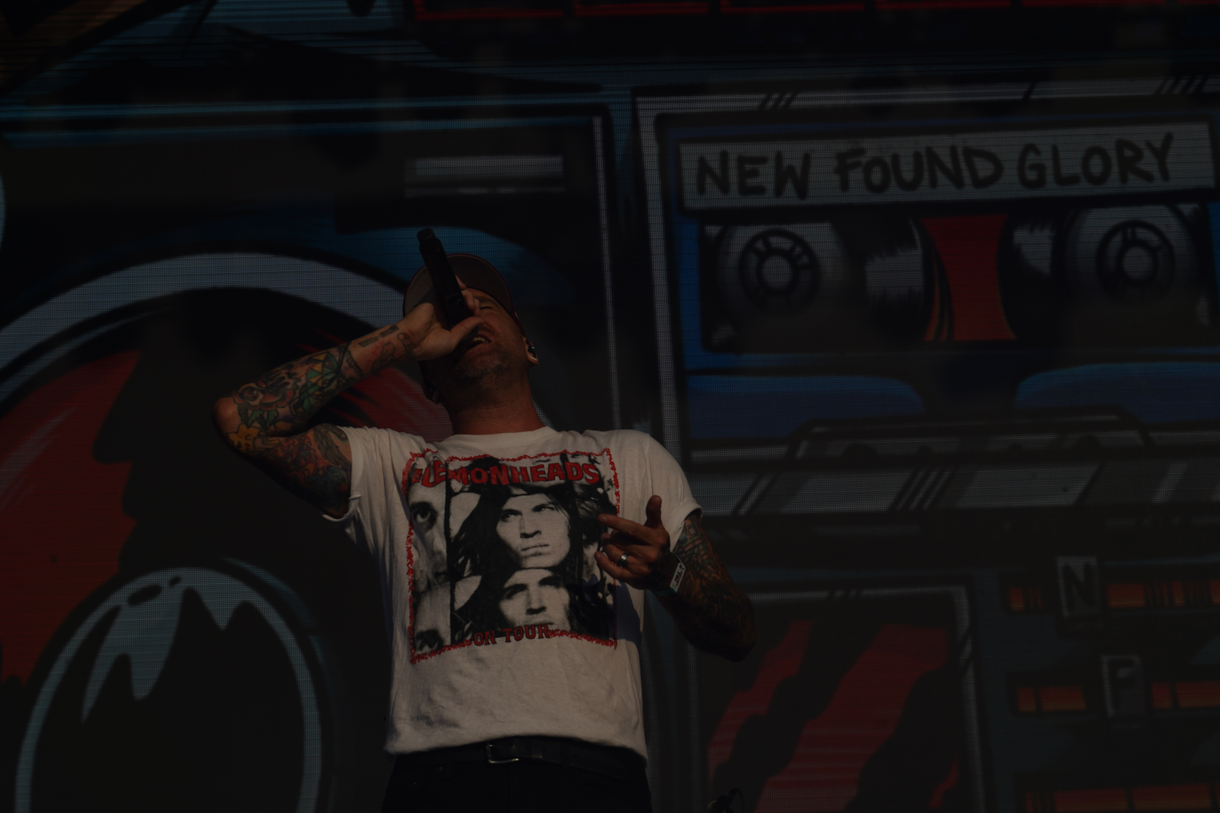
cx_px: 610
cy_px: 406
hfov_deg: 19.5
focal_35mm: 105
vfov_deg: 13.0
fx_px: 3558
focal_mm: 105
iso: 100
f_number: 8
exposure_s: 1/2000
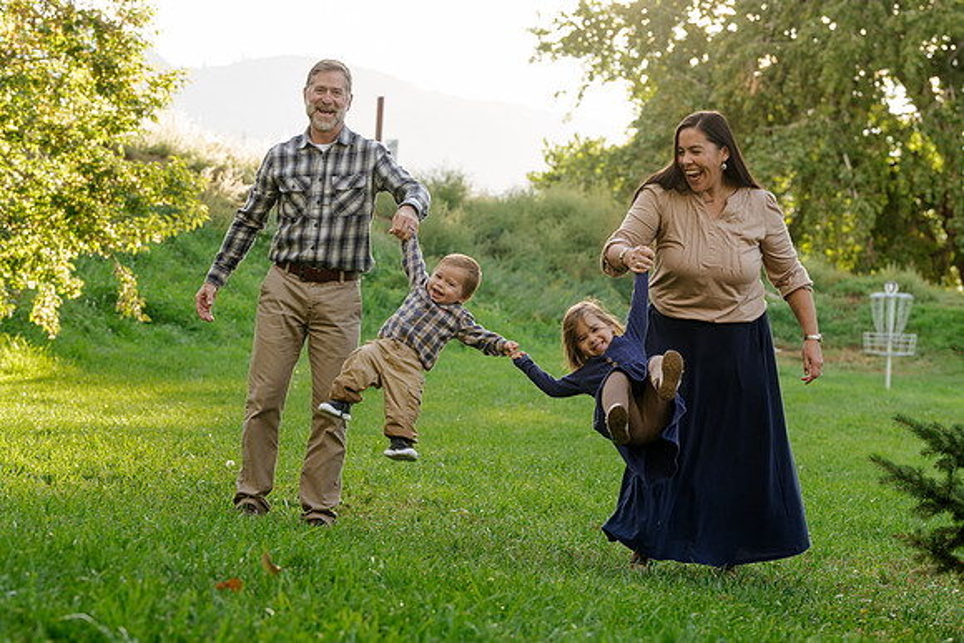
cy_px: 322
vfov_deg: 10.6
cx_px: 482
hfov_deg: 15.9
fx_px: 3455
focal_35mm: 129
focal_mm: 129
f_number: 7.1
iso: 640
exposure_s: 1/200
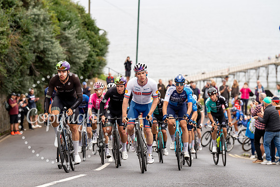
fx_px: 910
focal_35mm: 117
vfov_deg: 11.7
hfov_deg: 17.5
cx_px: 140
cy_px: 94
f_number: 3.5
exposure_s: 1/1000
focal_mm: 117
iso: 320
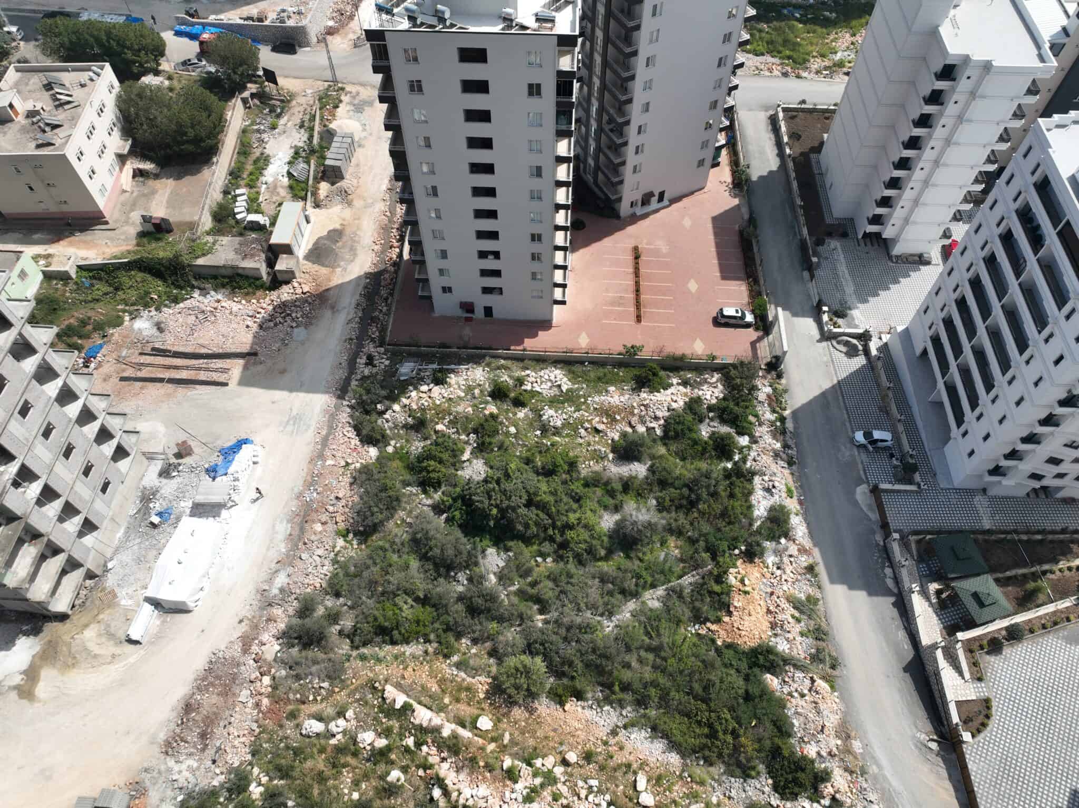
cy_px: 404
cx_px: 540
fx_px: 748
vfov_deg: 56.8
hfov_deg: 71.6
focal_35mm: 24
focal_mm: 12.29
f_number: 2.8
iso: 100
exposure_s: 1/2000
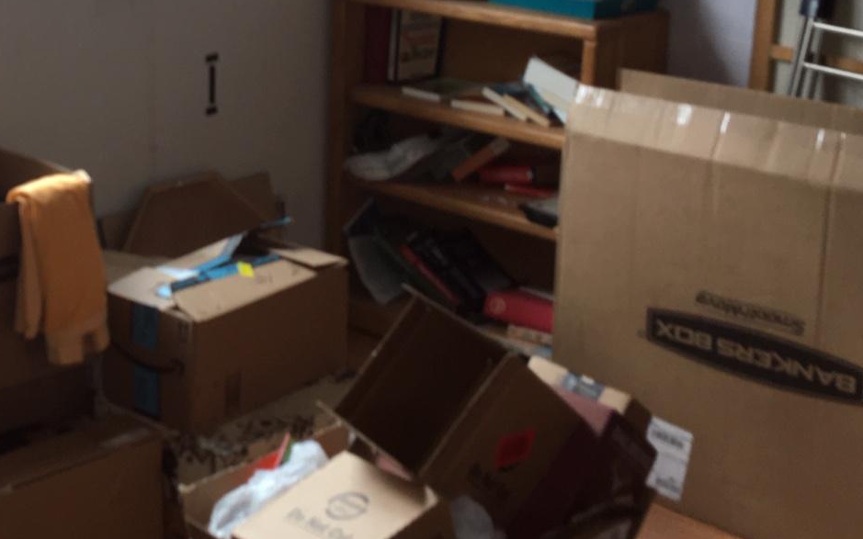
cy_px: 52
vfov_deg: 19.4
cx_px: 120
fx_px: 1552
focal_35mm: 66
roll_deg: +0.7
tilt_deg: -11.5
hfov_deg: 30.0
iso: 32
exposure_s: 1/17
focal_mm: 4.15
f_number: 2.2
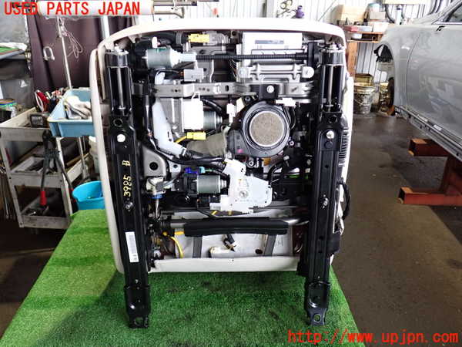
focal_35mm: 30
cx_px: 231
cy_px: 174
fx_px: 400
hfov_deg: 60.0
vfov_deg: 46.8
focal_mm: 5.4
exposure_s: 1/30
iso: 320
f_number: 2.3
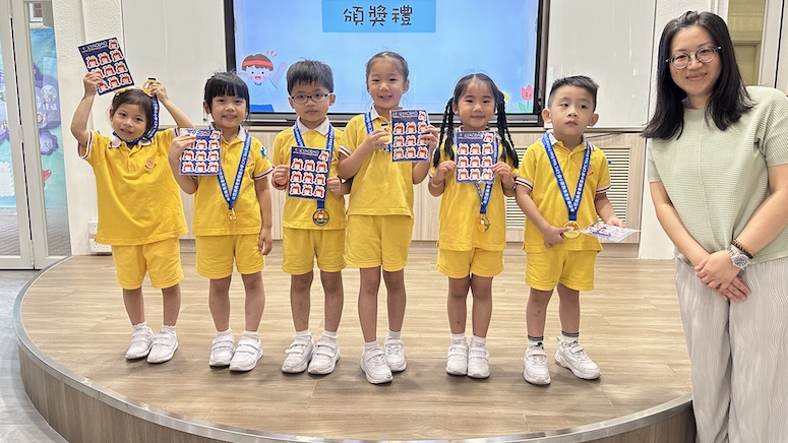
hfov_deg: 69.8
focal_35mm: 27
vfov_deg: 42.9
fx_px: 564
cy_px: 203
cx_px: 404
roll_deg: +0.1
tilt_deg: -8.6
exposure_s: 1/60
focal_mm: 6.86
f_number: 1.78
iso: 250
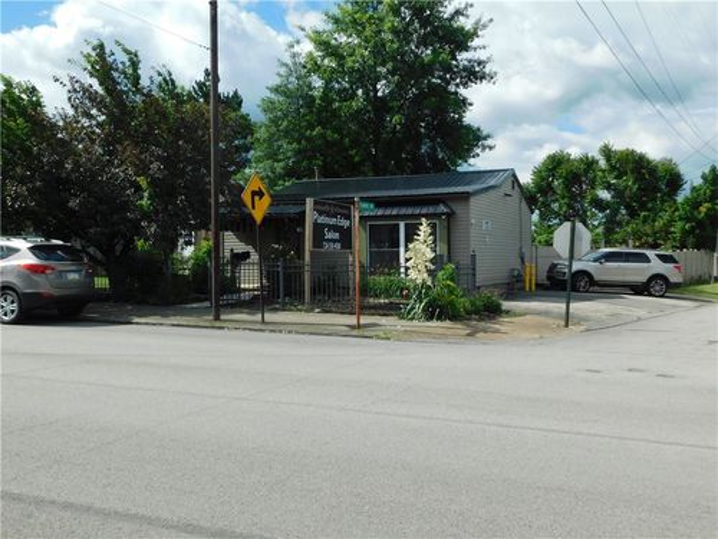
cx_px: 359
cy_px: 270
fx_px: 747
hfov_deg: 51.4
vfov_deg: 39.7
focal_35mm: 36
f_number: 7
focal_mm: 6.3
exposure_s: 1/400
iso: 125
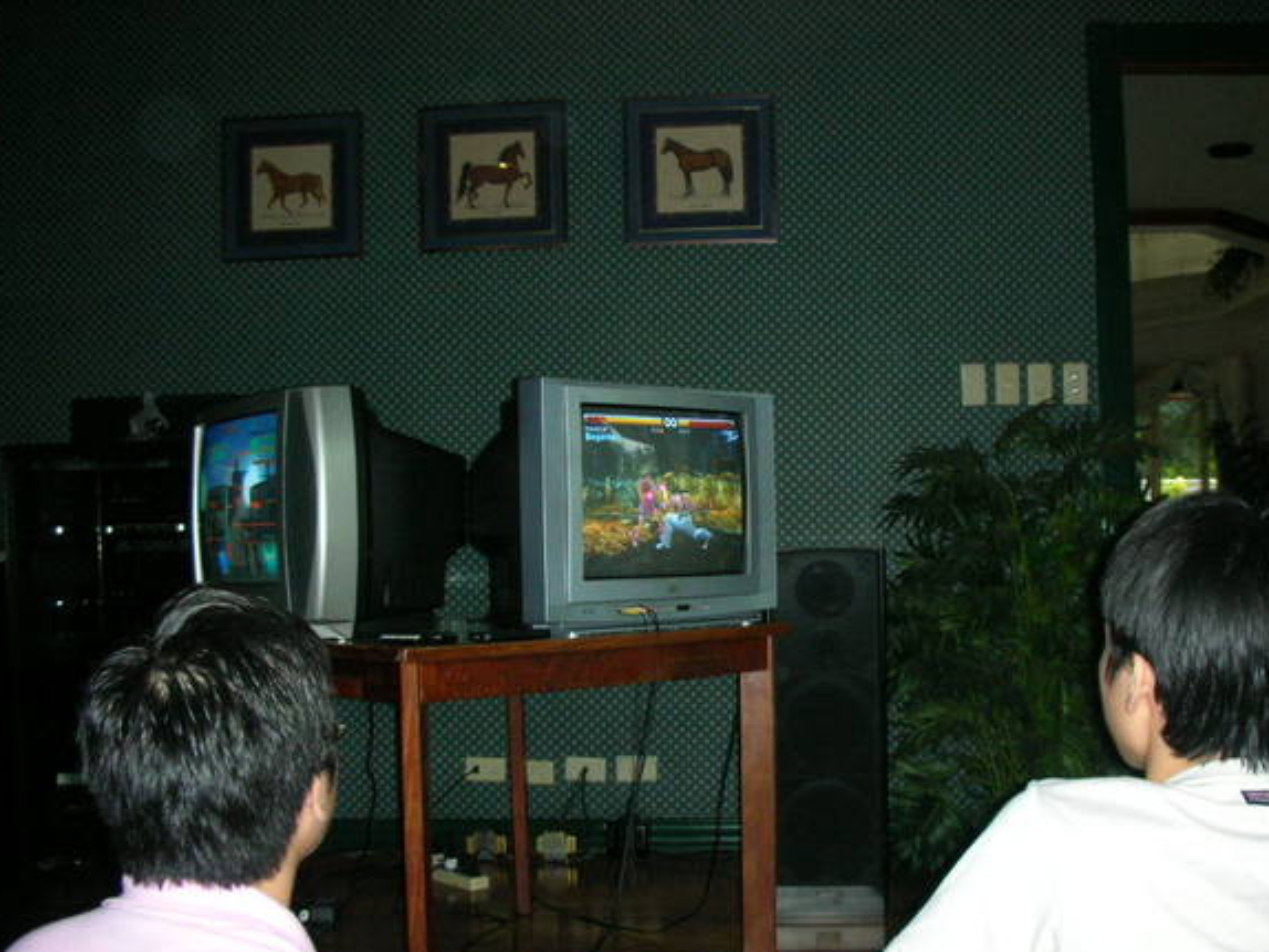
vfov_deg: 36.8
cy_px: 526
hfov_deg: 47.8
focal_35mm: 39
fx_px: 1430
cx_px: 674
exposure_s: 1/60.1
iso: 186
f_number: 3
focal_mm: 5.8
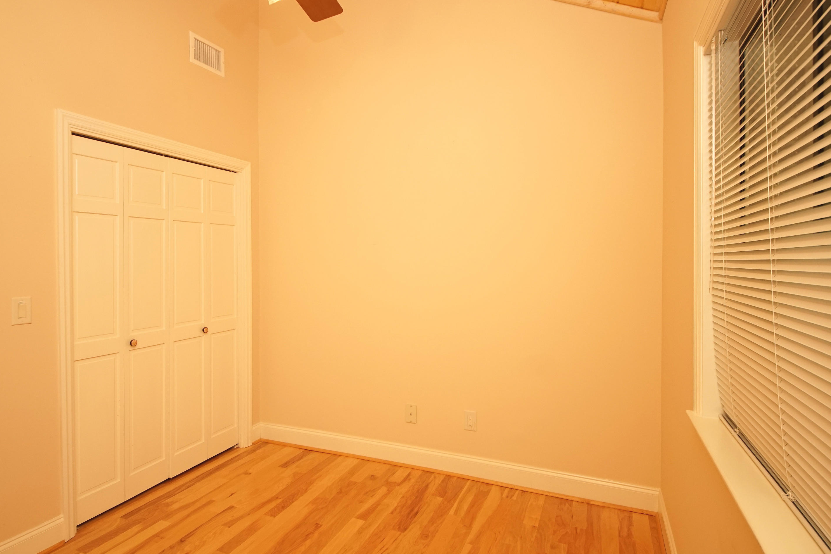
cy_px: 267
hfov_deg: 86.9
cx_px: 407
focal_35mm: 19
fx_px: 439
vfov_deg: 64.5
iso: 1000
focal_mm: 12
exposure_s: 1/60
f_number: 4.5
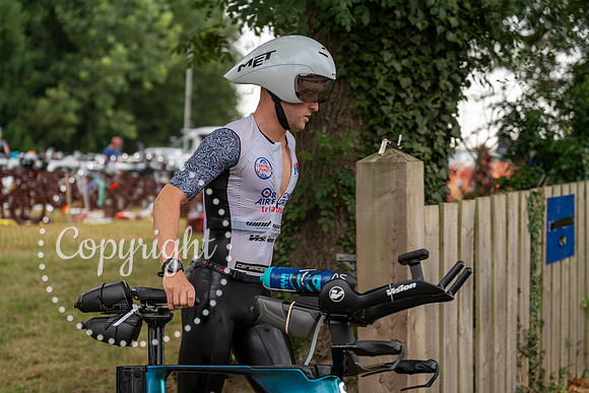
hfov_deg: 28.8
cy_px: 196
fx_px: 1145
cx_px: 294
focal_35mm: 70
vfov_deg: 19.5
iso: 320
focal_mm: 70
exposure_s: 1/400
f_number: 3.2
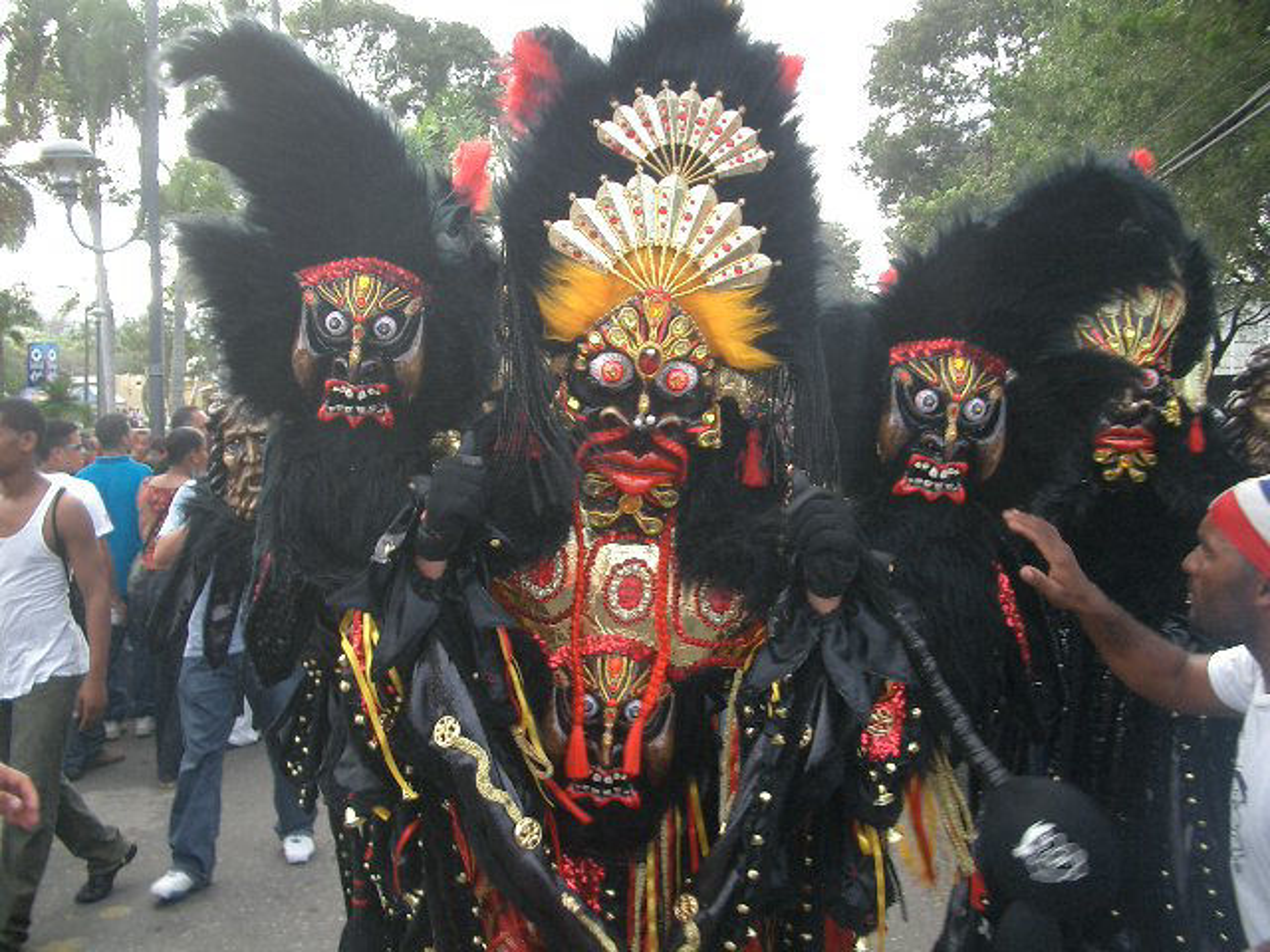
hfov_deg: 52.6
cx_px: 635
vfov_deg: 40.7
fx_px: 1284
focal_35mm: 35
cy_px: 476
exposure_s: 1/100
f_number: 2.6
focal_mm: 5.8
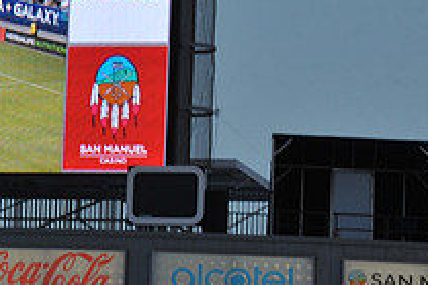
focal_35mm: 431
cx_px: -147
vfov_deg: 3.2
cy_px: -21
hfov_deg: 4.8
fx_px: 5120
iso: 800
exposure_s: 1/400
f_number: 10
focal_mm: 155
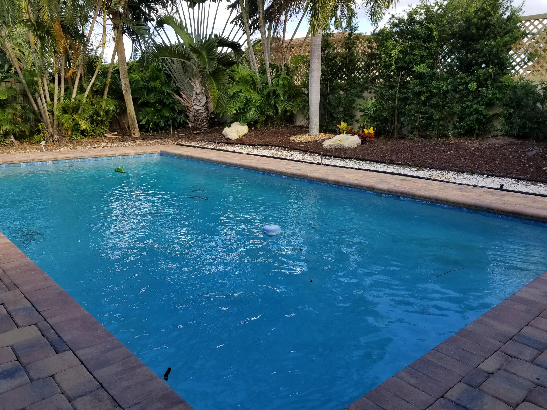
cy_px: 204
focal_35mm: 27
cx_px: 278
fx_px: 427
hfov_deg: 65.3
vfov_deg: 51.4
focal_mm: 4.25
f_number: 1.7
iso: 50
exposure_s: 1/856
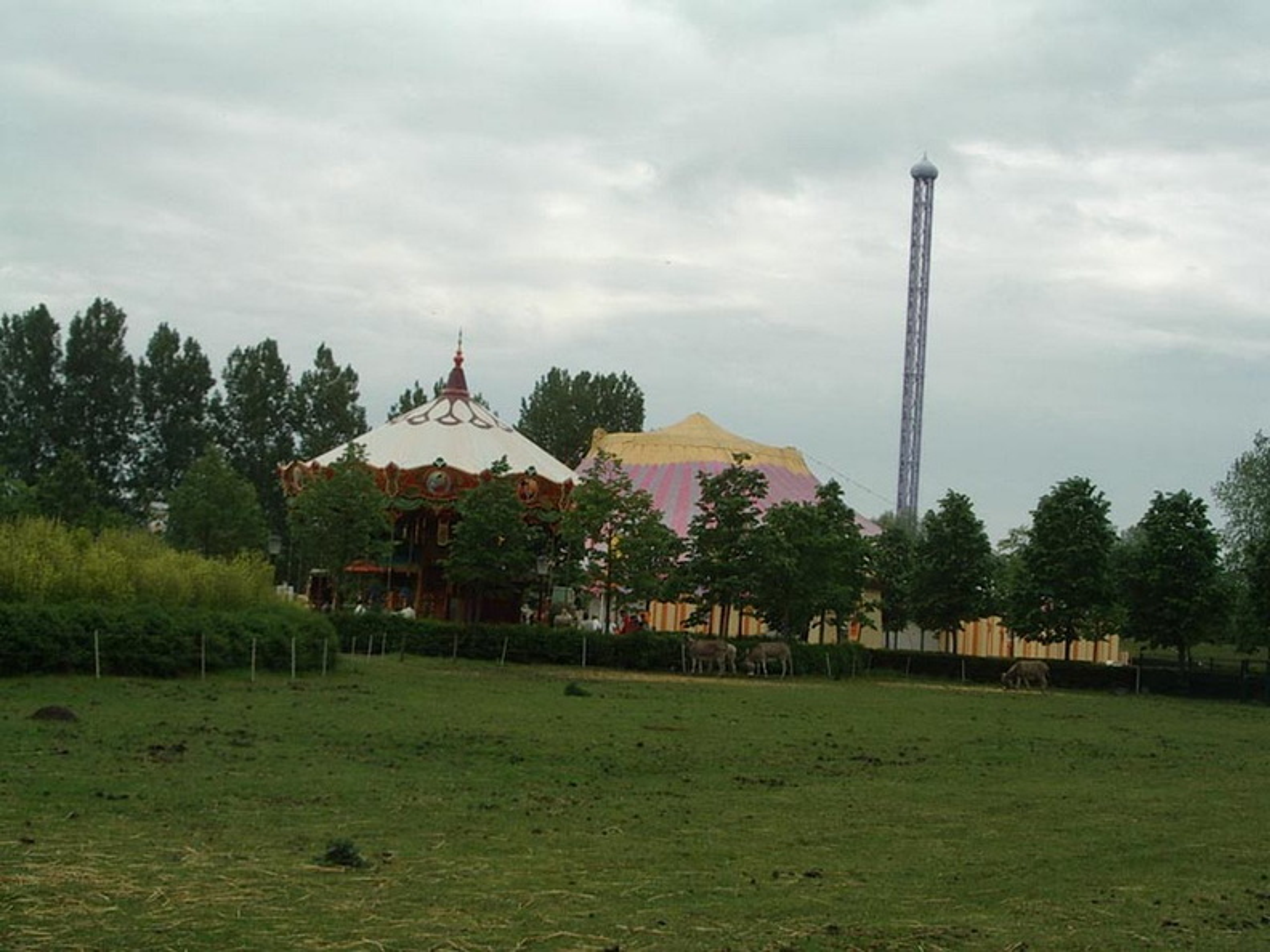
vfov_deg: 28.0
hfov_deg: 36.8
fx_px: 1908
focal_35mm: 52
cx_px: 635
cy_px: 476
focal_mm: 7.8
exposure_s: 1/400
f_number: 5.5
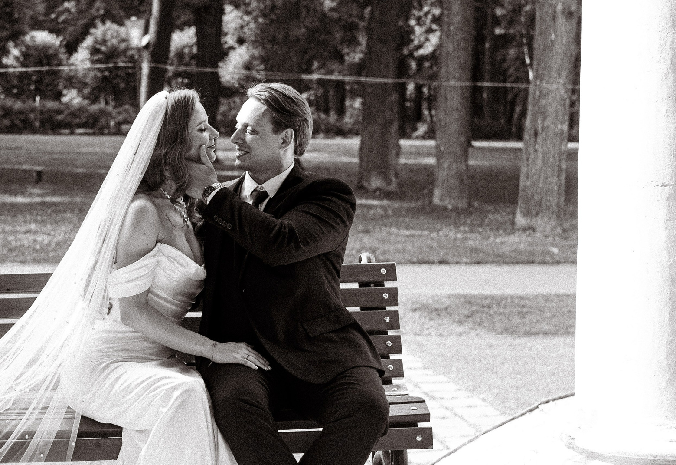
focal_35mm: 86
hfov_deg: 23.1
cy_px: 265
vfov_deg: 16.2
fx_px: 1630
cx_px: 152
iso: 125
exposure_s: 1/160
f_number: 3.5
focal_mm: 50
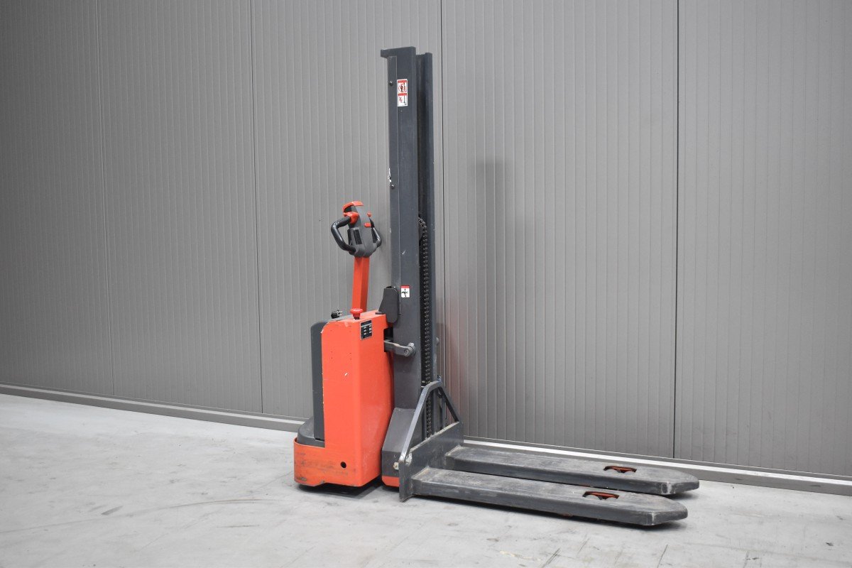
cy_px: 284
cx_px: 426
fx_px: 852
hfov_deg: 53.1
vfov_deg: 36.9
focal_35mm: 36
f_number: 4
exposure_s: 1/50
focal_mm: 24
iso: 1600
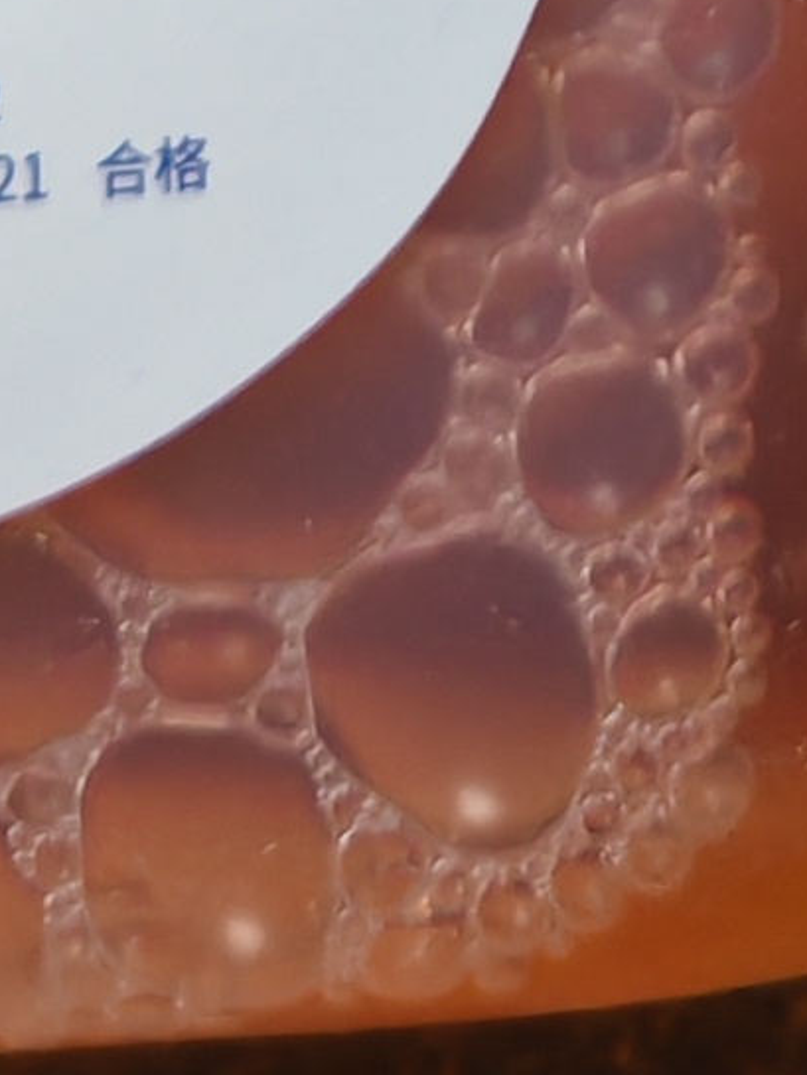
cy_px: -2728
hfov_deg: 6.9
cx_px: 2001
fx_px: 6308
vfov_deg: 7.7
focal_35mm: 203
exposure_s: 1/50
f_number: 1.95
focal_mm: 5.52
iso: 500
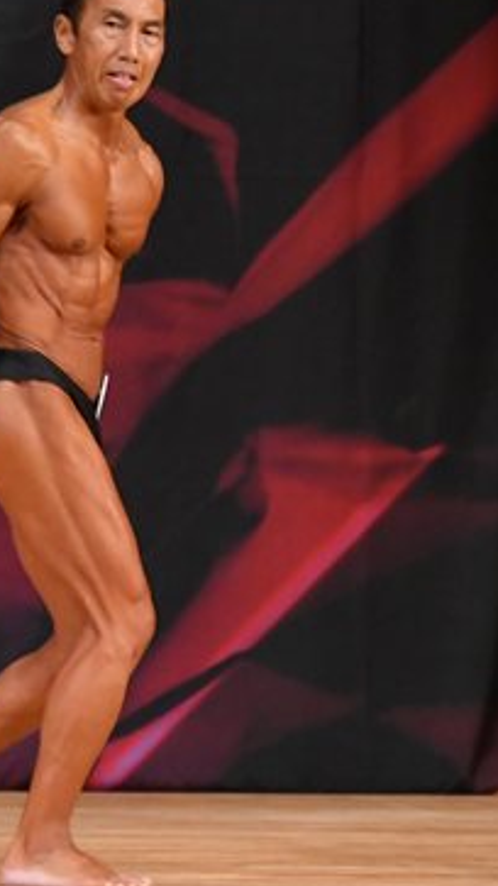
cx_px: 638
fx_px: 14189
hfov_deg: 2.0
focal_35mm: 604
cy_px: 439
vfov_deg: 3.6
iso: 5000
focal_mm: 180
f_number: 5.6
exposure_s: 1/400
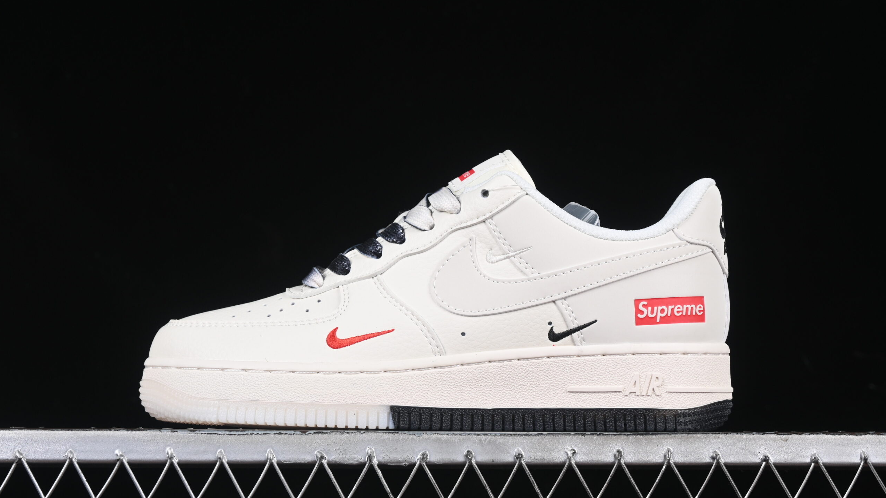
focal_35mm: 79
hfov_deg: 26.9
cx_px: 444
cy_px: 247
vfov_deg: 15.3
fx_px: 1856
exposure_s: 1/80
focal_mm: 50
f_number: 8
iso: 160
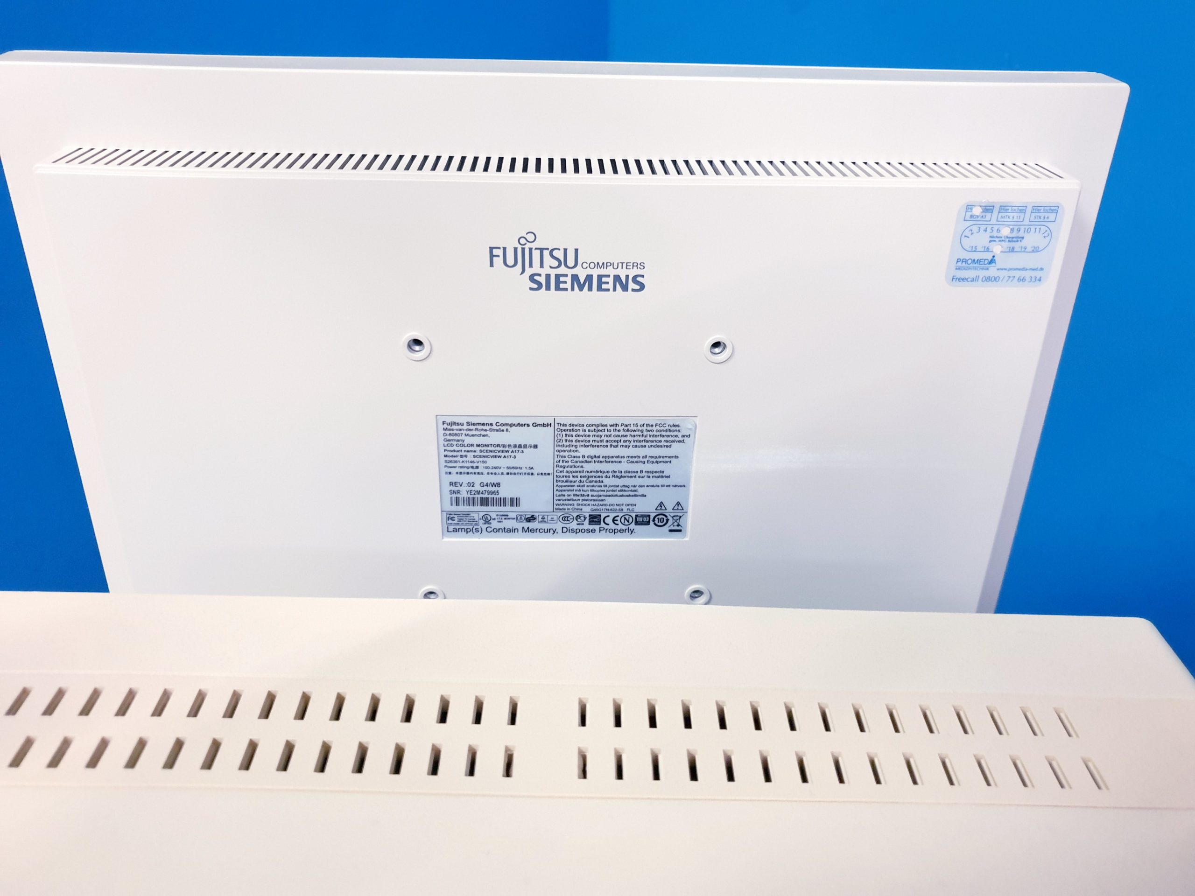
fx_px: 898
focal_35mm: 26
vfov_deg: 53.1
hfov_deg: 67.3
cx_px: 598
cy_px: 448
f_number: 1.5
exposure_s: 1/50
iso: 400
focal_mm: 4.3
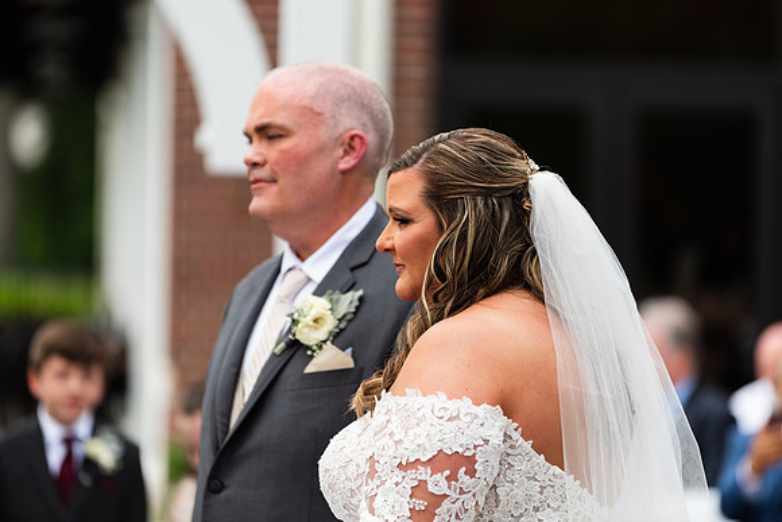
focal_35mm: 201
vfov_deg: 6.8
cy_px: 261
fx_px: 4374
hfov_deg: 10.2
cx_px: 391
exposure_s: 1/640
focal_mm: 200
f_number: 2.8
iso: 64
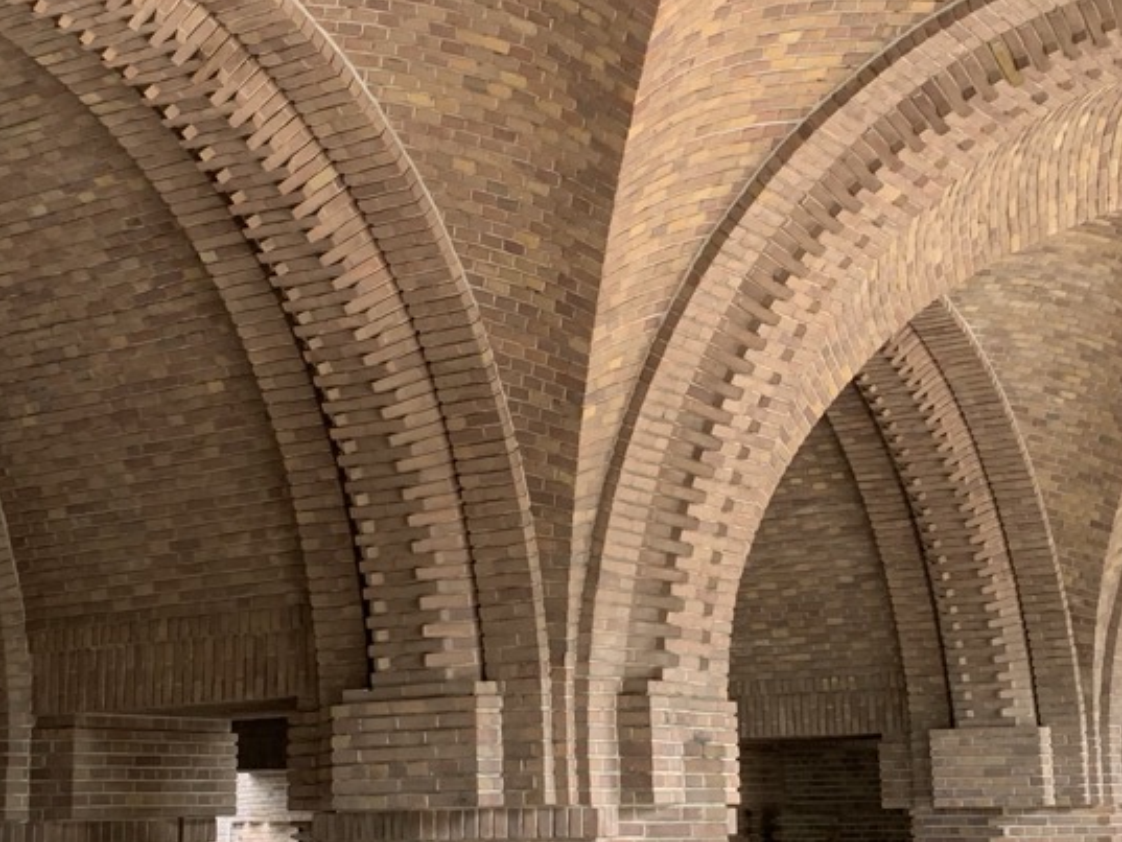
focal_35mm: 62
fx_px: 2010
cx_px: 529
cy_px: 428
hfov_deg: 31.2
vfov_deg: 23.7
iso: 80
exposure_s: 1/121
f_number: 1.8
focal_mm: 4.25
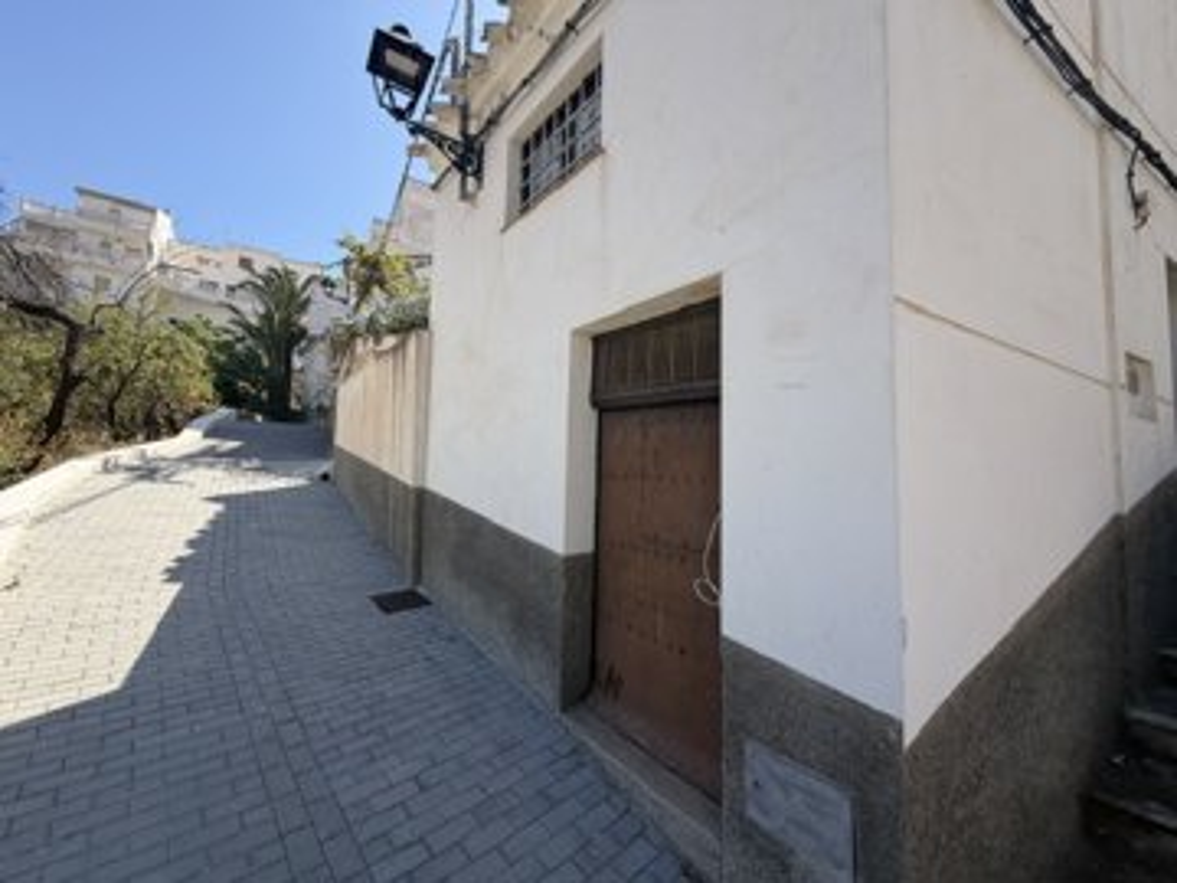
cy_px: 442
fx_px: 476
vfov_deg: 85.7
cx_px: 588
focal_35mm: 14
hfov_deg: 102.1
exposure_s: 1/760
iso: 40
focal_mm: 2.22
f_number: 2.2
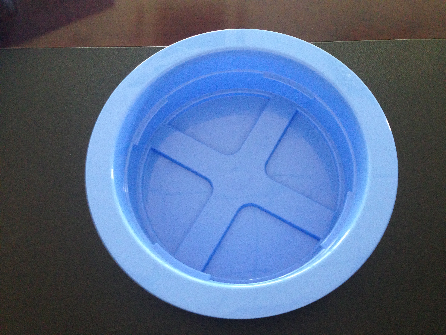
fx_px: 425
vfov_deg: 42.9
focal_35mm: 33
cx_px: 223
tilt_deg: -69.3
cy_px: 168
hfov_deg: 55.4
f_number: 2.4
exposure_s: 1/20
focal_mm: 4.12
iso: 320
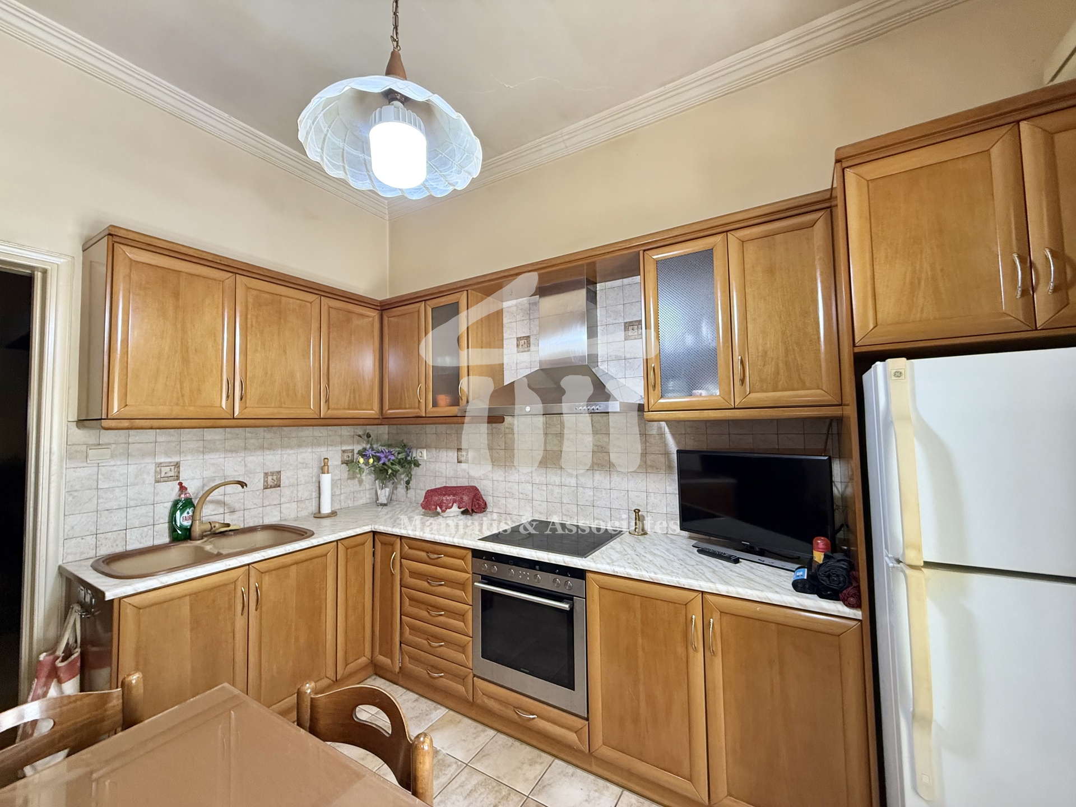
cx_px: 538
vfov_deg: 85.7
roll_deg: +1.4
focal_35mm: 14
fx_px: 435
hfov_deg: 102.1
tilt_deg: +2.9
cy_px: 404
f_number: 2.2
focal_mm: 2.22
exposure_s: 1/100
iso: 320
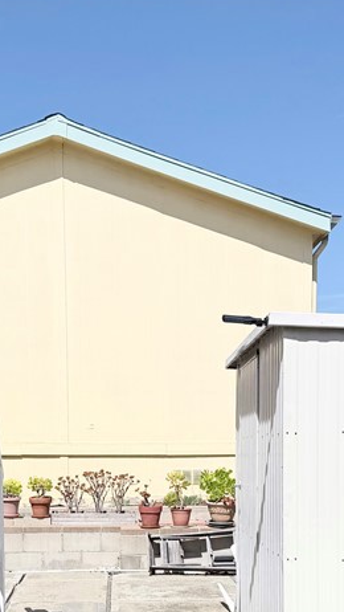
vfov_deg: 34.8
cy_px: 497
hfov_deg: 20.7
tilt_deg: -2.0
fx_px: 940
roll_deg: -0.6
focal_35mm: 58
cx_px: 143
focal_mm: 6.76
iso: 80
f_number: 1.78
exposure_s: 1/14286
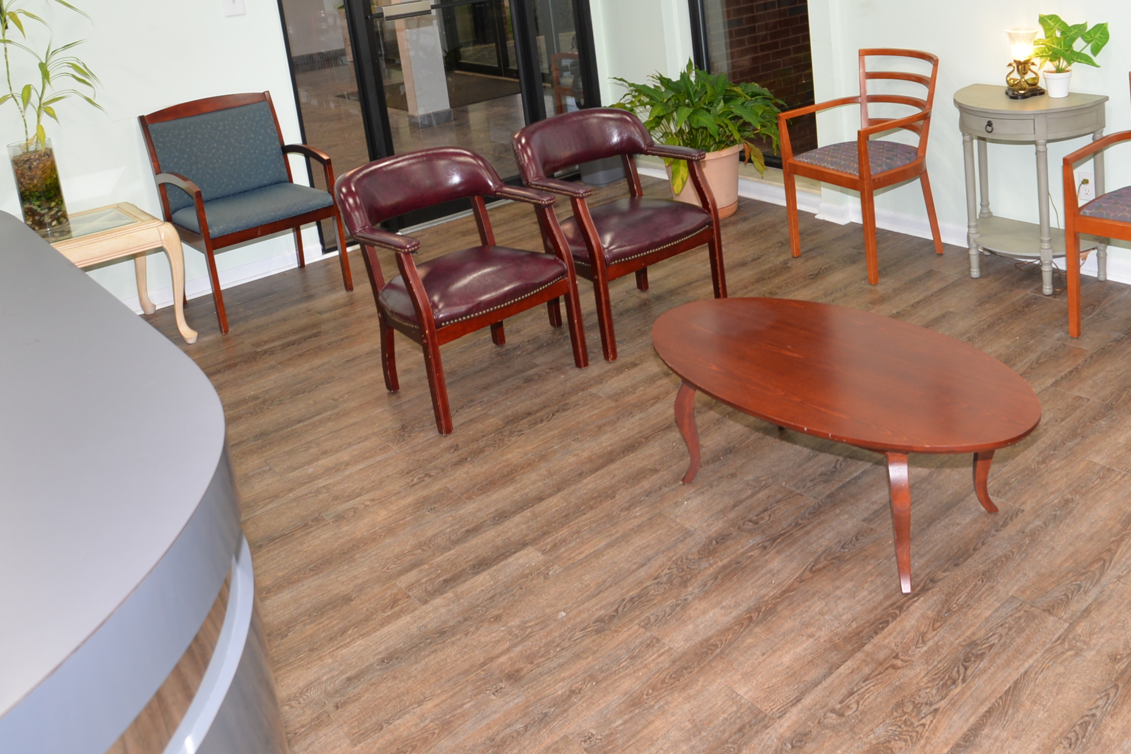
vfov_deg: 37.7
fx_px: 1037
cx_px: 784
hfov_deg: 55.6
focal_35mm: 33
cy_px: 95
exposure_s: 1/60
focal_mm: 16
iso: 320
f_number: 4
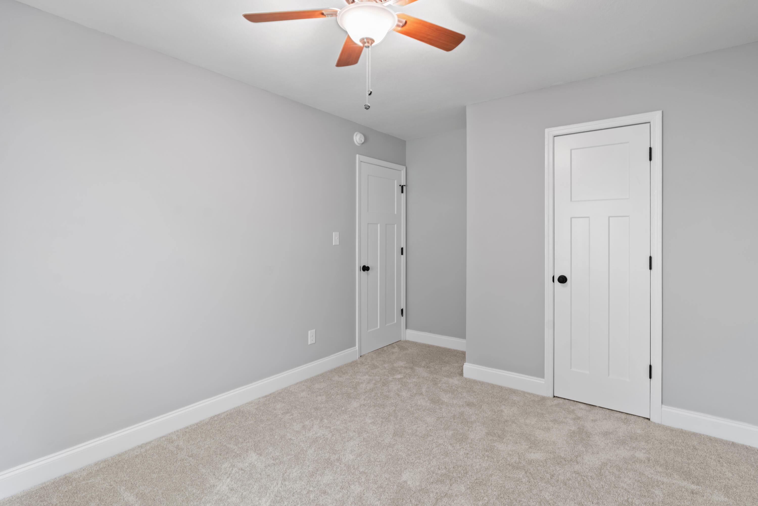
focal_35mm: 16
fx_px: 337
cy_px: 253
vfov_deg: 73.7
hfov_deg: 96.7
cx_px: 379
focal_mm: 16
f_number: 7.1
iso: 100
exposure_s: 1.6
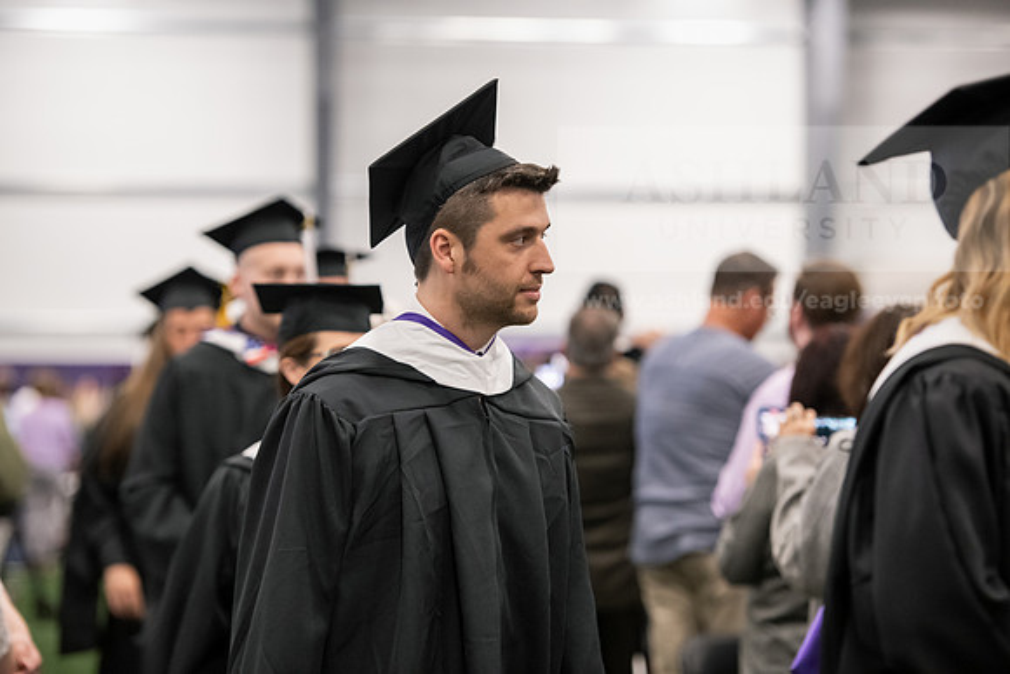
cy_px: 337
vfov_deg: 10.6
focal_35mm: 130
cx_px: 505
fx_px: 3648
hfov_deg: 15.8
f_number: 3.2
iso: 3200
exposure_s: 1/200
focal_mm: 130
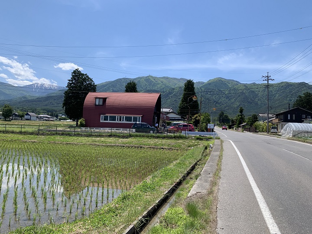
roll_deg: -2.9
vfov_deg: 53.1
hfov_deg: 67.3
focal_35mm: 26
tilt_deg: +4.5
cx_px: 156
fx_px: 234
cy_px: 117
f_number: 1.8
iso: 25
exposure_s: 1/2364
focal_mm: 4.25
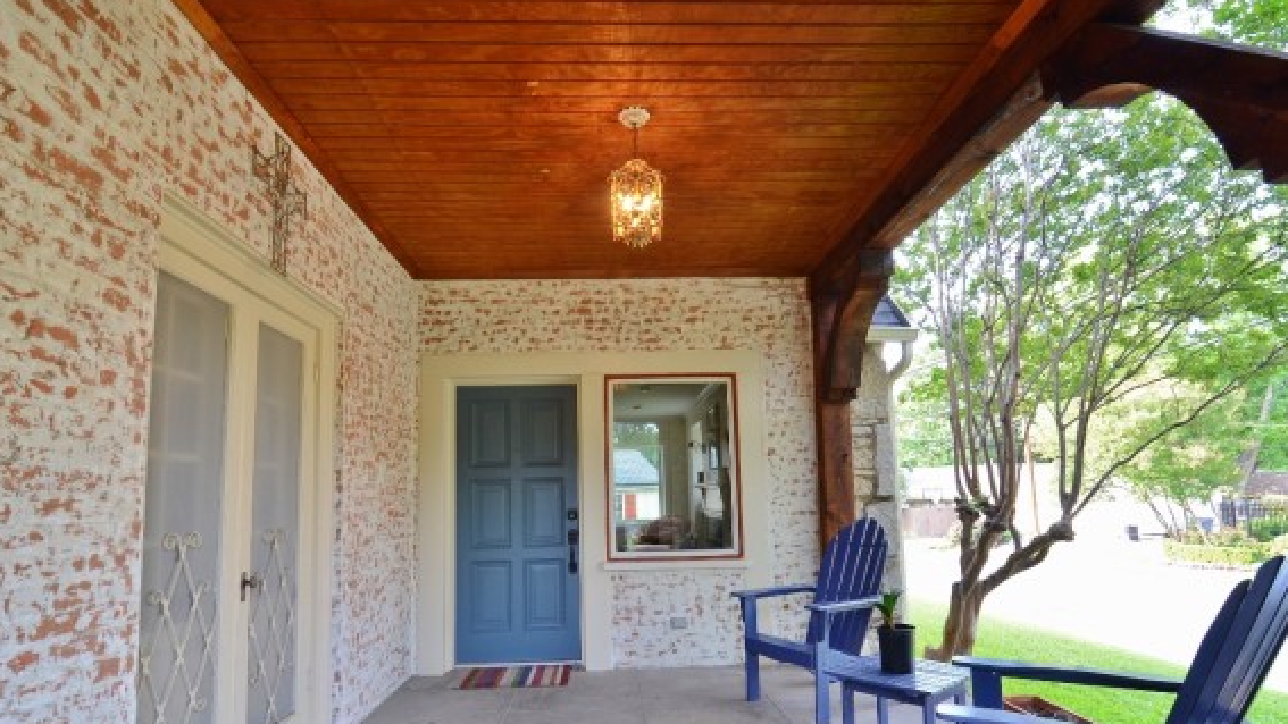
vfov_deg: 60.0
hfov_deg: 91.8
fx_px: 624
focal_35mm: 18
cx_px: 639
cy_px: 418
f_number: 8
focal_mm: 11.5
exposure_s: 1/4
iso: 100
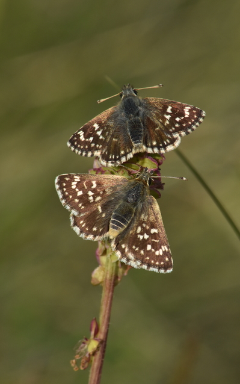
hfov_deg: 2.9
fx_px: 4812
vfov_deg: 4.6
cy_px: 192
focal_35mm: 460
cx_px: 126
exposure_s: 1/500
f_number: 20
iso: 640
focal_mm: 300
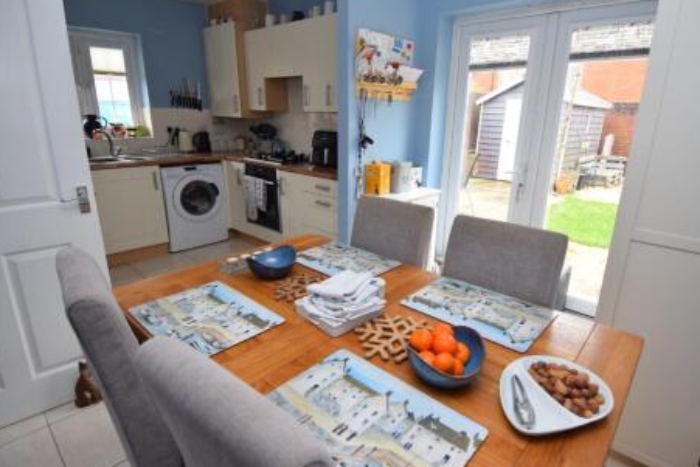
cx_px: 363
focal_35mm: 19
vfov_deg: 64.6
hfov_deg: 86.9
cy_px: 227
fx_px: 370
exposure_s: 1/60
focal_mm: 12
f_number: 4
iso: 560
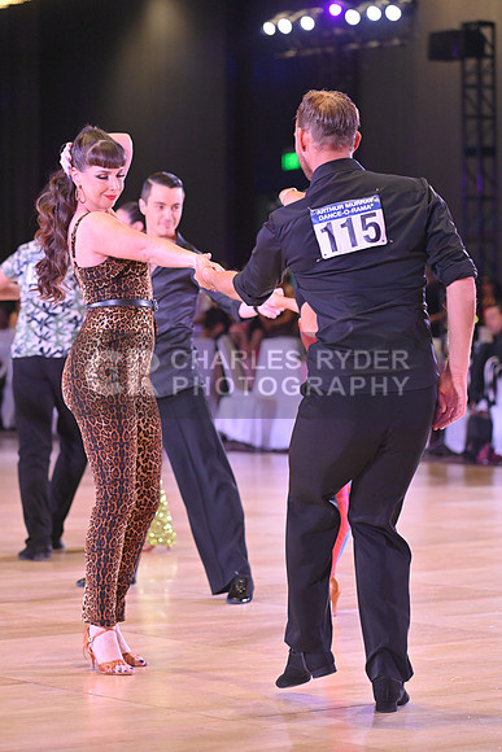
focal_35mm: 122
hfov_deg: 11.2
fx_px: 2550
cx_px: 251
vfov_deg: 16.8
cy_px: 376
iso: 3200
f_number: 4.5
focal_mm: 122
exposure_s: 1/400
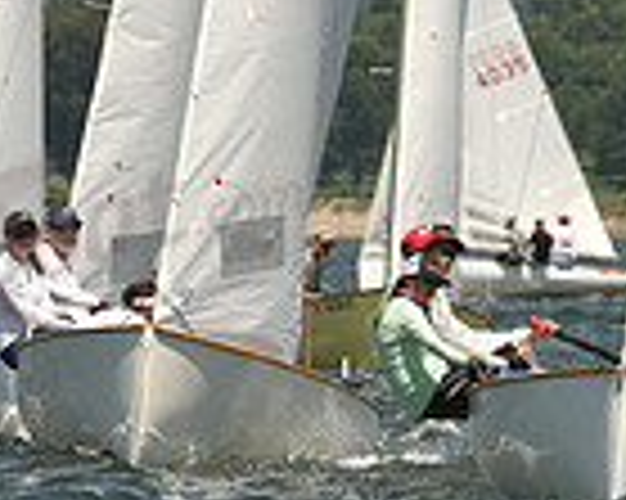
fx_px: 18884
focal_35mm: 1020
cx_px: 540
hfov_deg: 1.9
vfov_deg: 1.5
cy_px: -38
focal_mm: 260
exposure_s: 1/1600
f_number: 6.3
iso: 250
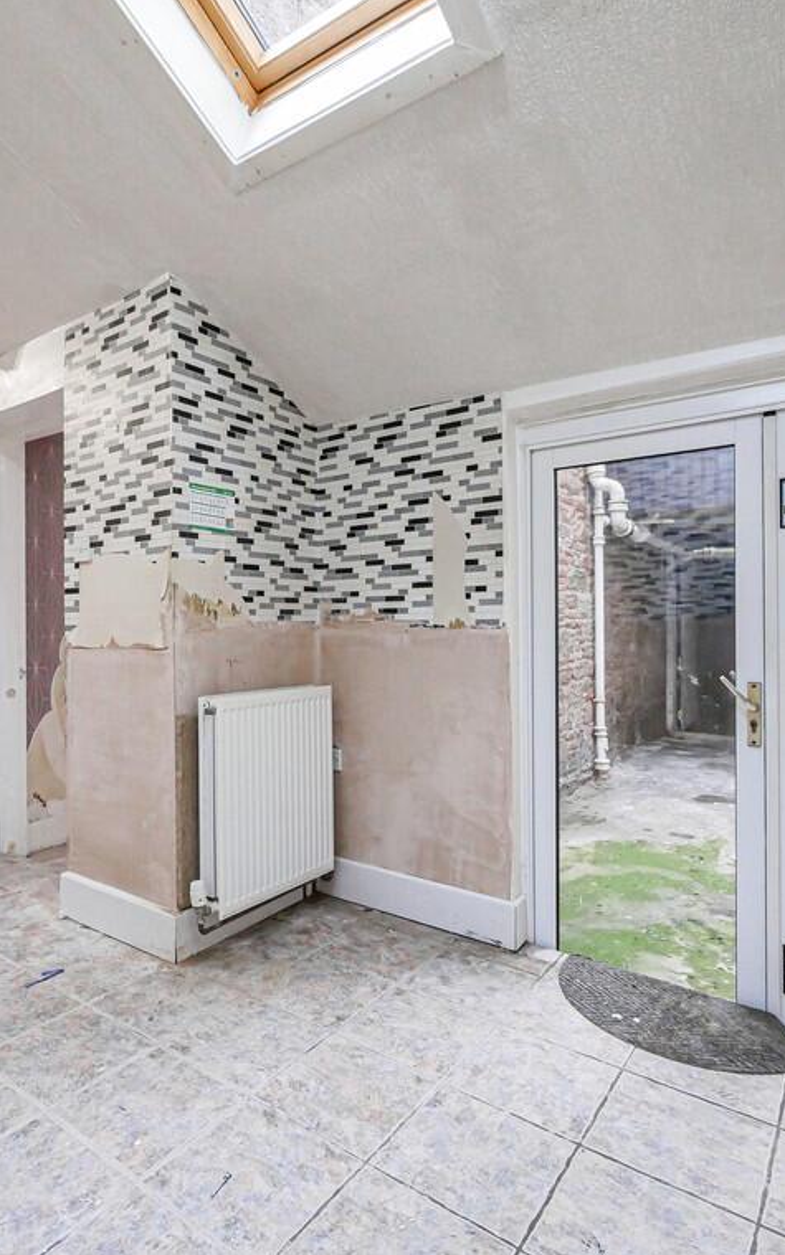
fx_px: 685
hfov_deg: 59.0
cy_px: 629
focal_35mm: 20
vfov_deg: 85.1
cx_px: 304
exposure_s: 1/60
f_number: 4
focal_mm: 7
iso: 2000
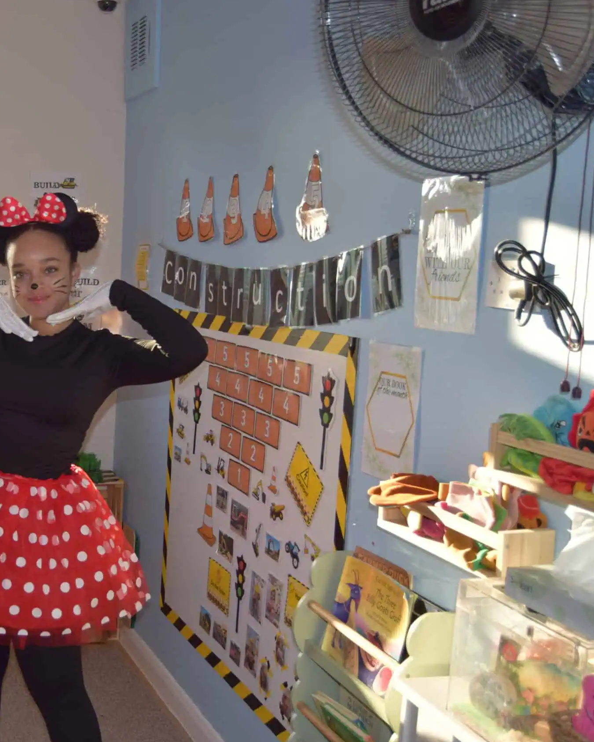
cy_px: 371
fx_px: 1033
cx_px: 42
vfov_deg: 39.5
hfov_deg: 30.5
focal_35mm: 47
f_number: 3.5
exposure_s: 1/200
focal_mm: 22
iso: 160
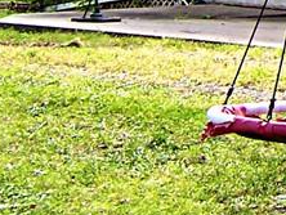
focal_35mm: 152
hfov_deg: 11.7
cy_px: -151
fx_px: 1257
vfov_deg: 9.4
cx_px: 566
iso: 80
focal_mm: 5.5
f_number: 3.4
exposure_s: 1/250
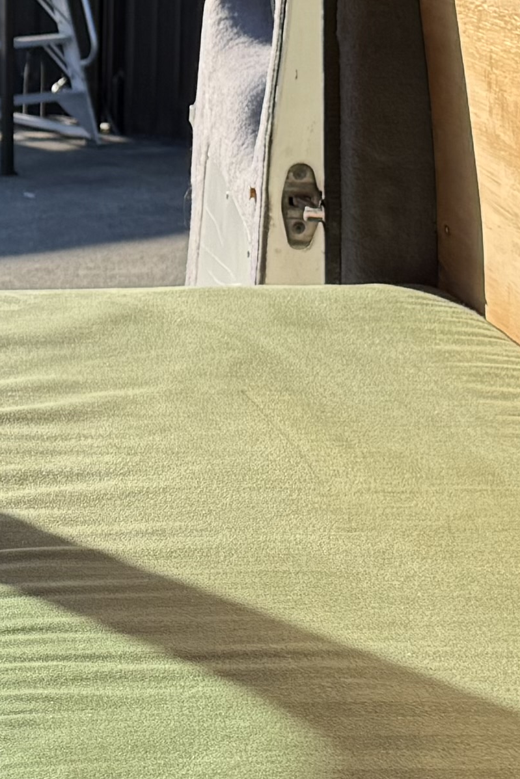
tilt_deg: -9.4
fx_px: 2577
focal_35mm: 119
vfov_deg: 17.1
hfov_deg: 11.0
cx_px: -331
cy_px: 217
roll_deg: +0.4
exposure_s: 1/2445
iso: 80
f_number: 1.78
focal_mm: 6.76
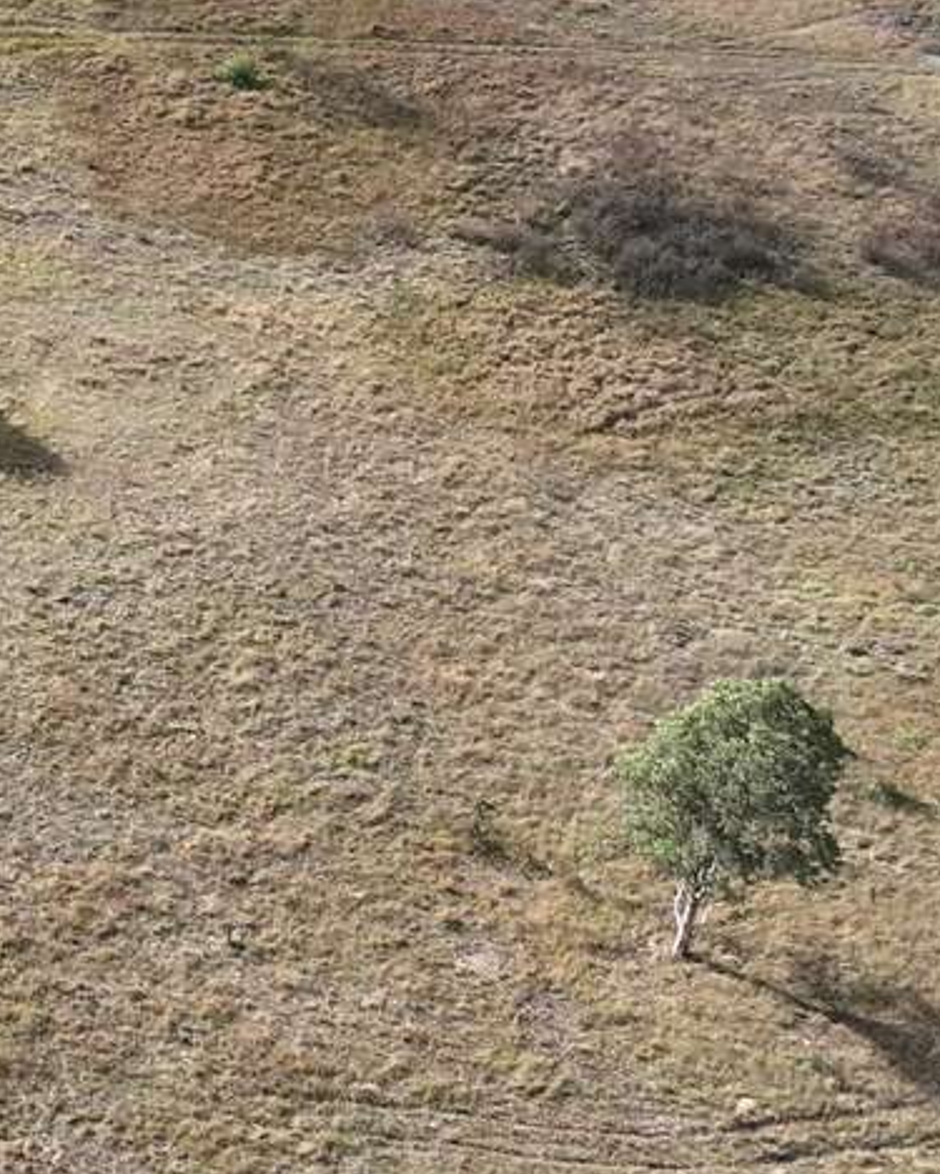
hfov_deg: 14.4
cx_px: -689
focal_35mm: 96
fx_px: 3335
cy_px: 36
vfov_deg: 19.4
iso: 200
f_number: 2.8
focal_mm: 12.29
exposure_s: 1/1250
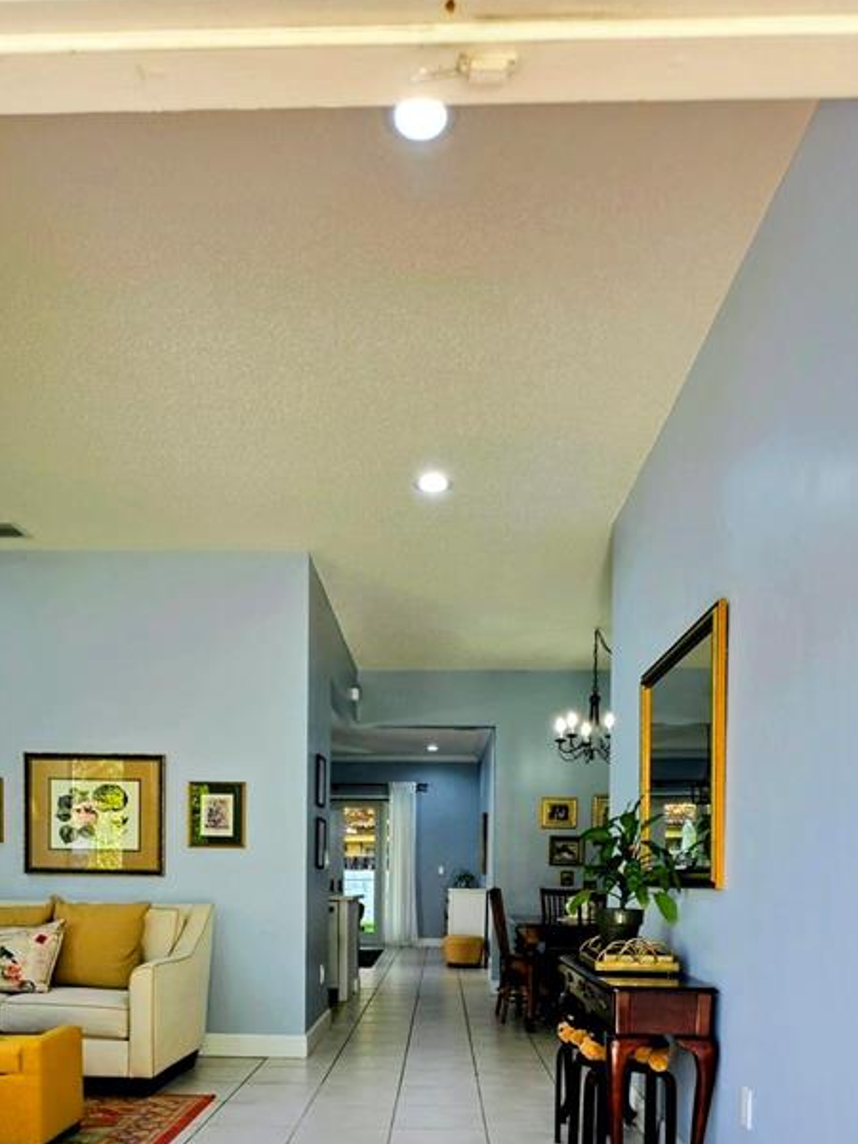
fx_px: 859
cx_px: 397
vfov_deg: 61.6
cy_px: 919
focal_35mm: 26
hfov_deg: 53.0
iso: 50
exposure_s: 1/120
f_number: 1.9
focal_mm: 2.2
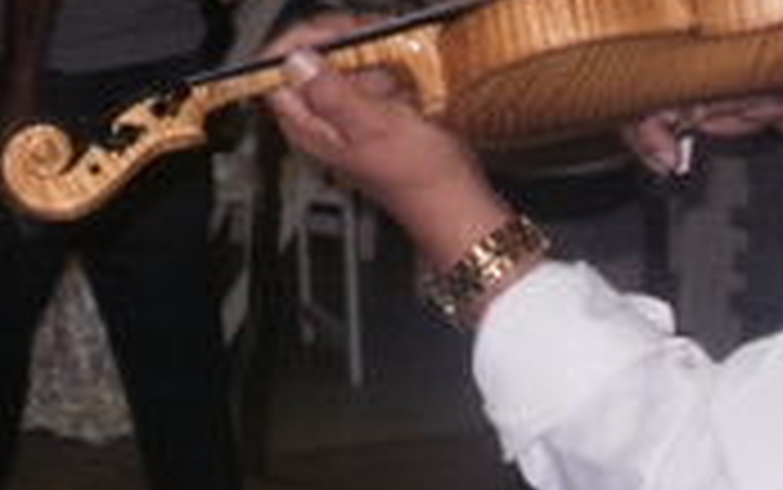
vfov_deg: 9.1
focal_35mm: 140
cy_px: -279
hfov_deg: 14.7
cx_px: -9
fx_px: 2989
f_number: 3.5
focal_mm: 6.3
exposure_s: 1/30
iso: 125
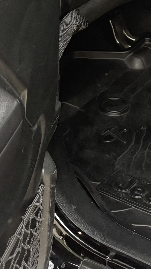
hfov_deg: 10.3
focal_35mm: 111
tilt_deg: -10.0
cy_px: -174
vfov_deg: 16.8
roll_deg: +0.8
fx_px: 790
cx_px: 271
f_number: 1.6
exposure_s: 1/79
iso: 125
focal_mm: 5.96
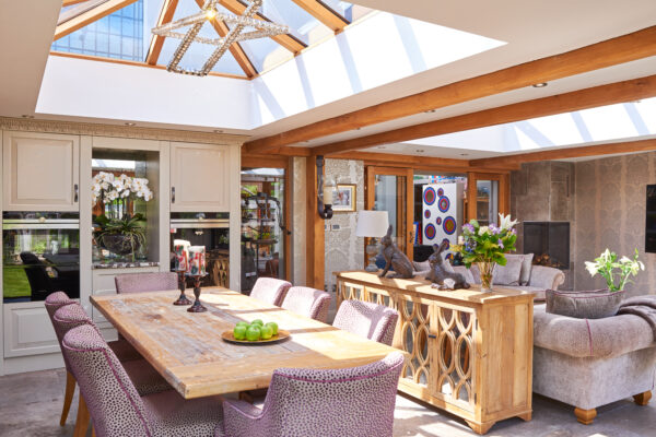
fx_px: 565
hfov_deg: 60.3
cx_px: 328
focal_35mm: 31
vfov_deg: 42.3
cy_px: 218
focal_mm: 31
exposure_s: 1/25
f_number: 16
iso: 200
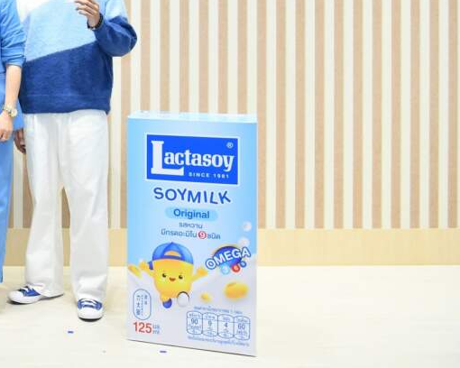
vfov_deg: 23.1
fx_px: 871
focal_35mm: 64
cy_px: 23
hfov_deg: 26.6
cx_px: -74
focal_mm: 29
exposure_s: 1/160
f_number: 5.6
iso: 1600
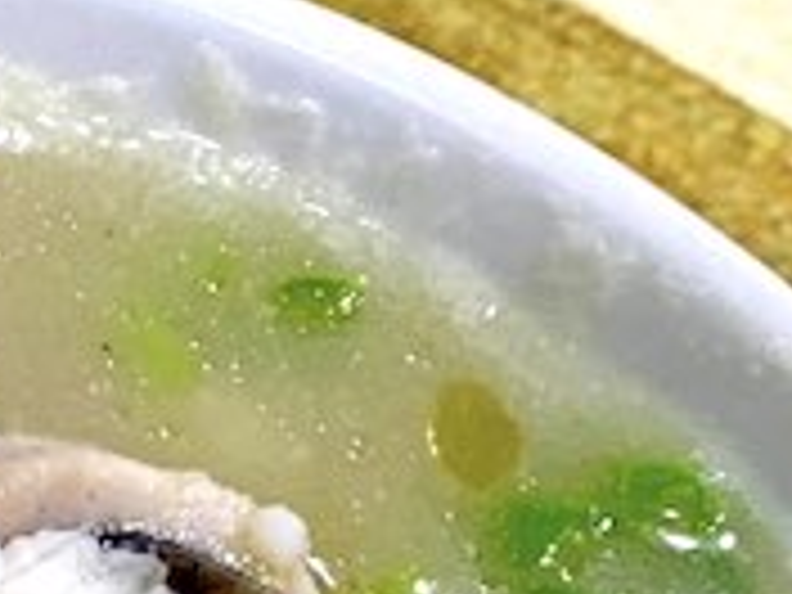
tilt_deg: -69.4
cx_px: -644
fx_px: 3249
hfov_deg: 12.6
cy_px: 1449
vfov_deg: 9.3
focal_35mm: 142
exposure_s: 1/50
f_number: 1.8
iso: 50
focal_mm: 4.25
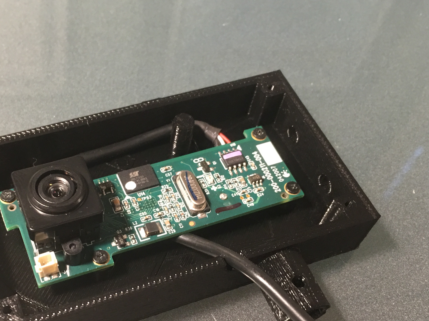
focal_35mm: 46
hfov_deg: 40.8
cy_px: 221
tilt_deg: -57.0
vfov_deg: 31.2
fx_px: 570
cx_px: 150
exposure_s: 1/8
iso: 100
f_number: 2.2
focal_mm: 4.15
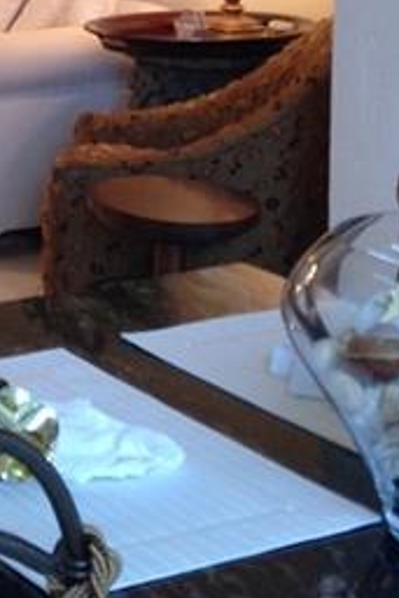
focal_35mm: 103
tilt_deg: -5.8
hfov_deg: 12.6
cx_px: -205
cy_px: -26
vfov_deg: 19.2
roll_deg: +0.1
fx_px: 1710
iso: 80
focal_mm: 4.12
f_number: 2.4
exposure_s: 1/20
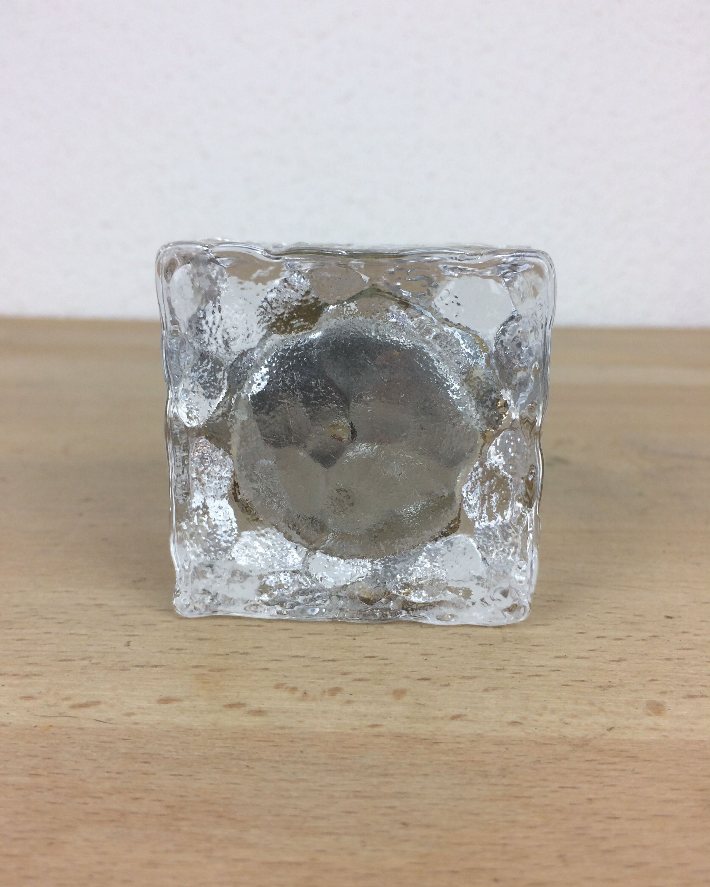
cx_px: 353
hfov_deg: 47.1
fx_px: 814
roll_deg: +0.5
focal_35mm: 31
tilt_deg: -17.2
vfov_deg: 57.2
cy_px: 462
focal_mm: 4.15
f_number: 2.2
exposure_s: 1/100
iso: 50
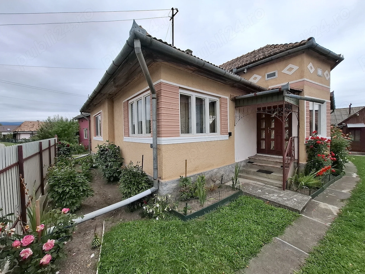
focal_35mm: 13
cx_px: 182
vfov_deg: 89.9
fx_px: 137
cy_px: 137
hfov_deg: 106.2
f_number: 2.2
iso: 40
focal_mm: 1.74
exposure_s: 1/326
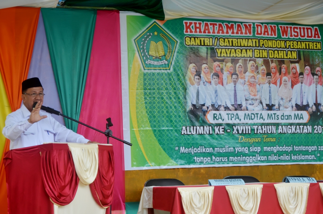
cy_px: 107
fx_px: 940
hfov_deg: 19.5
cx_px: 162
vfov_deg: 13.0
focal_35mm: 105
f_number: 5.3
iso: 320
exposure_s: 1/160
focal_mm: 70
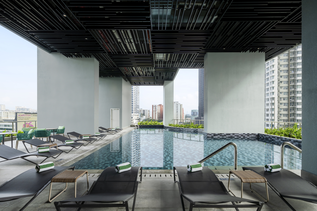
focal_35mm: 16
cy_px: 106
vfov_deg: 73.7
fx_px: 141
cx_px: 158
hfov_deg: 96.7
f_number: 11
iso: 160
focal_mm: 16
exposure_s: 1/50
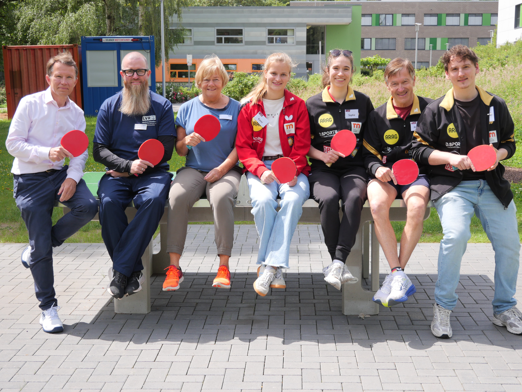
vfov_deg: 27.0
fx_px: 814
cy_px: 196
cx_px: 261
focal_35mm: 54
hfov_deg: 35.5
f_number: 4.6
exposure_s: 1/500
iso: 200
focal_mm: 27
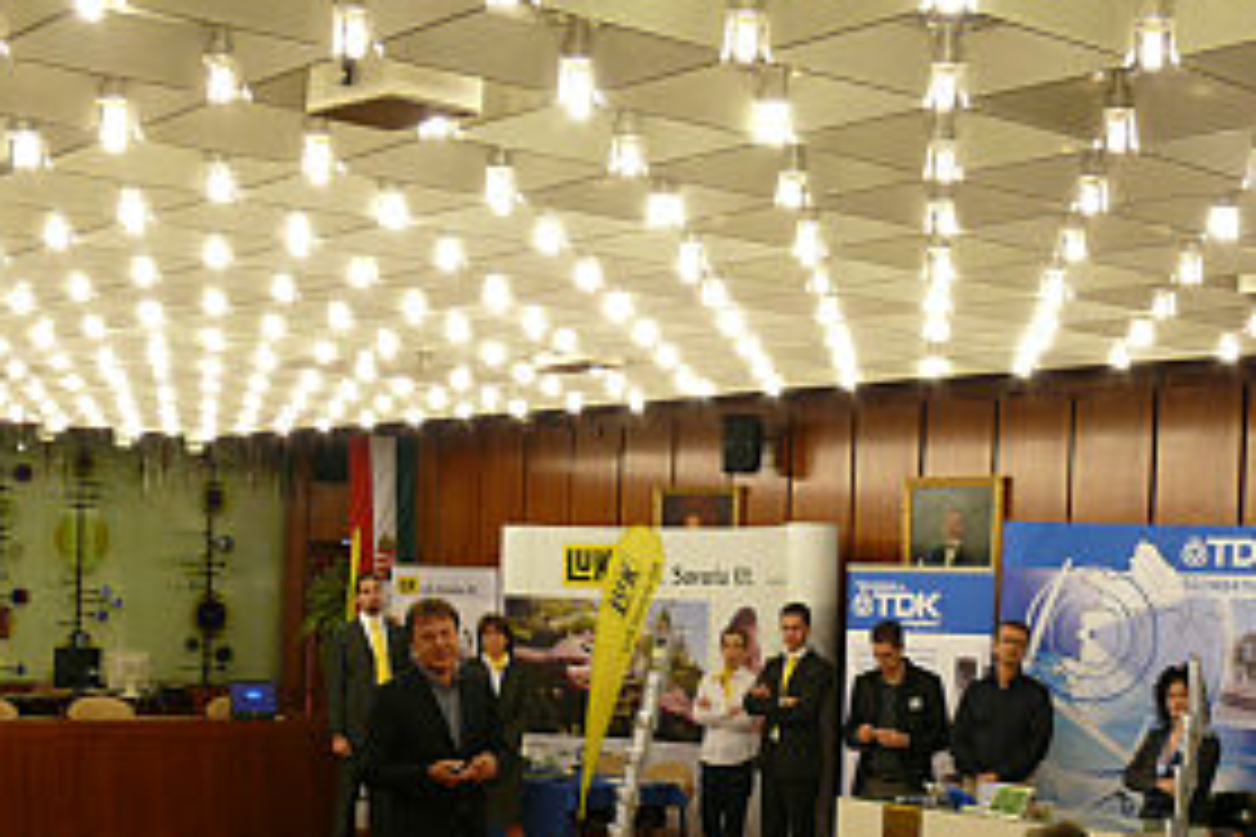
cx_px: 743
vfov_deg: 21.5
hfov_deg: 32.3
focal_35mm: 62
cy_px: 729
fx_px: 2163
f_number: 4.5
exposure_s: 1/15
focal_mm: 7.8
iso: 100
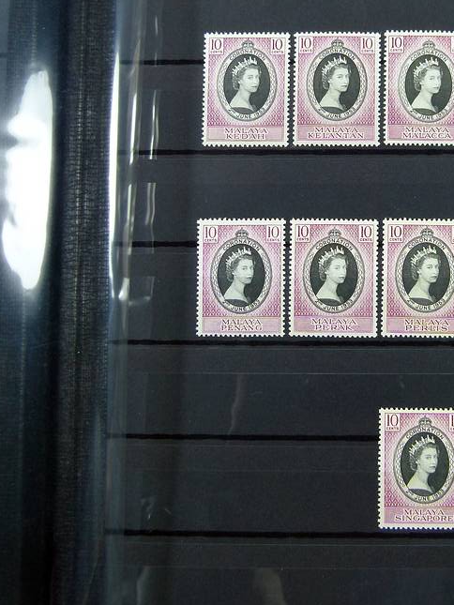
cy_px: 203
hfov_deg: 26.7
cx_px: 338
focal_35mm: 54
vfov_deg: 35.2
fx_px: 944
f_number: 3
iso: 125
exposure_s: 1/60
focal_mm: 6.2
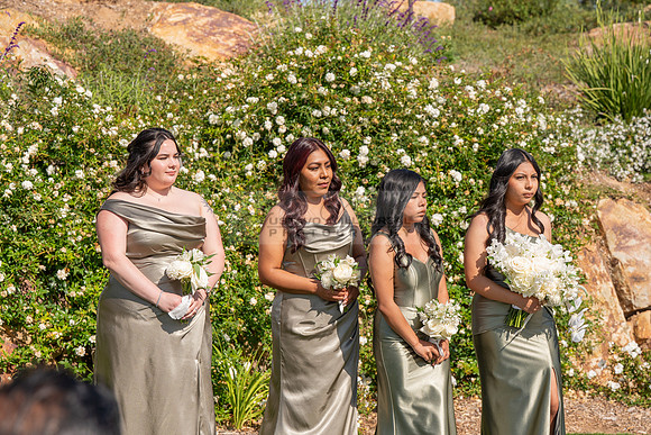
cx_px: 326
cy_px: 218
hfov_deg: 22.4
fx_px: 1646
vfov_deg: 15.0
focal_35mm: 91
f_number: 5.6
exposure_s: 1/1000
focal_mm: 91
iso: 200
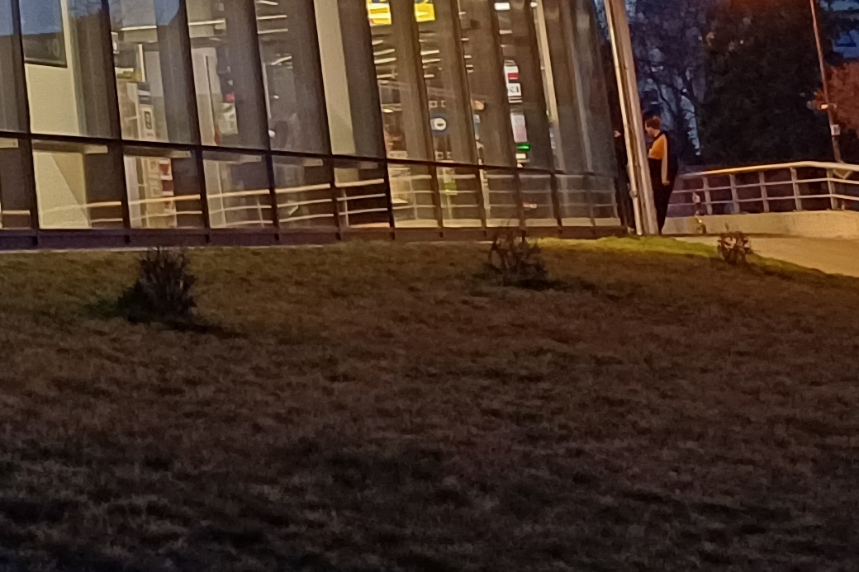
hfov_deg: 17.6
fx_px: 2386
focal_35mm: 100
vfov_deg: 12.8
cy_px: -332
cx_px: -545
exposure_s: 1/20
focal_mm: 4.65
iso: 640
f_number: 1.8
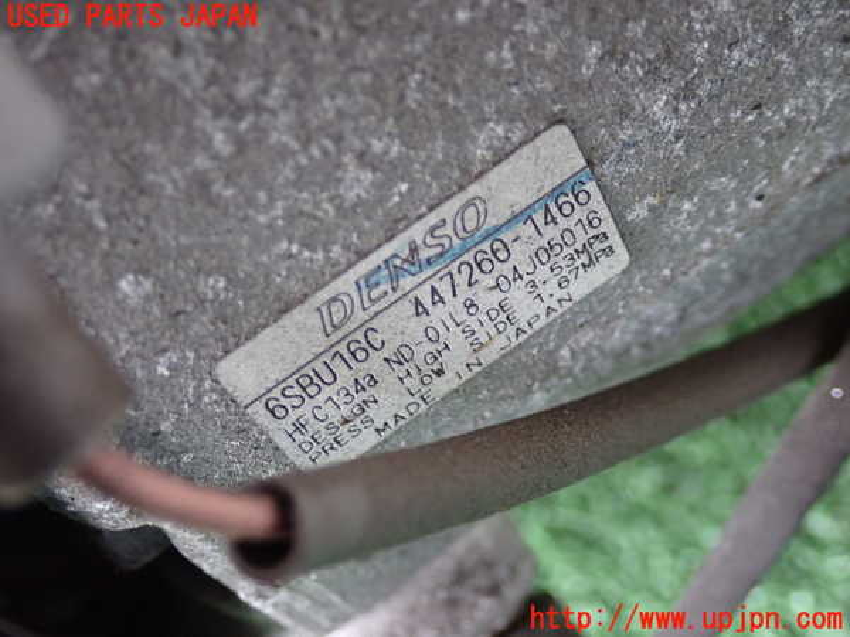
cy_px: 318
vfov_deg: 23.7
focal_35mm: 62
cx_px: 425
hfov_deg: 31.2
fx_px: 1522
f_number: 3.6
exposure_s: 1/50
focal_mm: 11.09
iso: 800
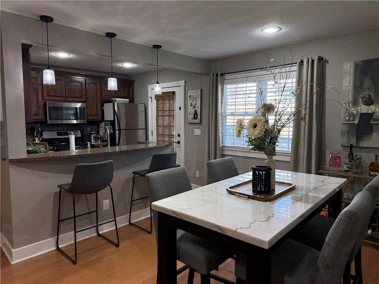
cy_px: 142
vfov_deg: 56.8
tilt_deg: -5.3
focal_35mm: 24
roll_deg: -0.2
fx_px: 263
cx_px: 190
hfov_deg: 71.6
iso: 250
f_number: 1.78
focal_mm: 6.76
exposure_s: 1/120
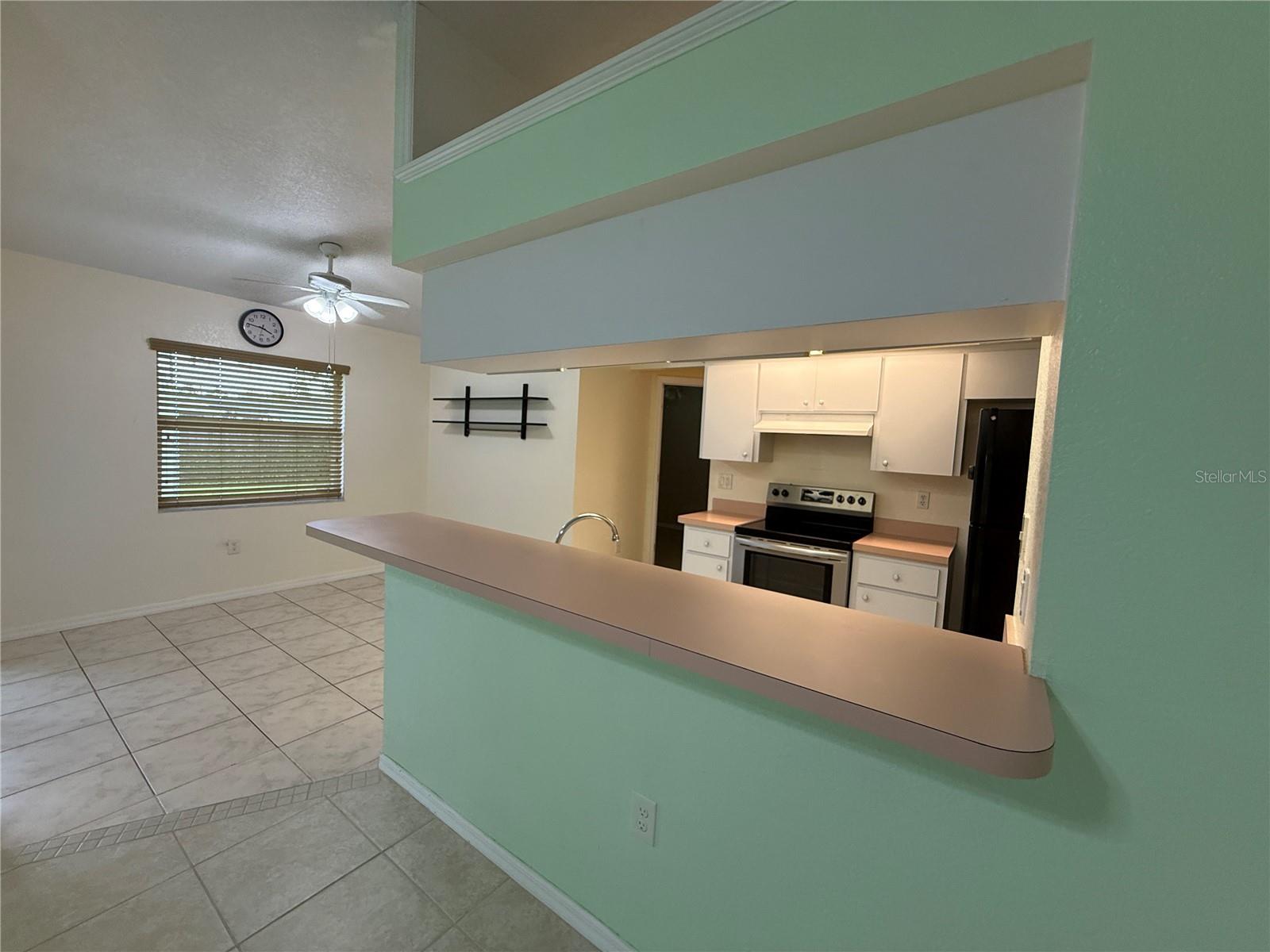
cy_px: 476
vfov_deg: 85.7
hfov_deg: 102.1
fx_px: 514
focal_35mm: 14
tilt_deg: -3.2
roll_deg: -2.5
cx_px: 635
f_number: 2.2
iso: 200
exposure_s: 1/120
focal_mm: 2.22
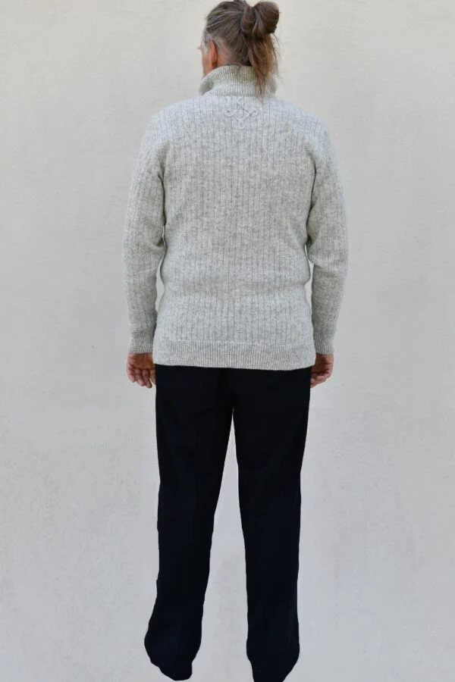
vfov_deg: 36.2
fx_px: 1043
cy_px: 341
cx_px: 228
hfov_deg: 24.6
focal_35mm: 55
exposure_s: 1/90
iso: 100
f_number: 5.6
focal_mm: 55
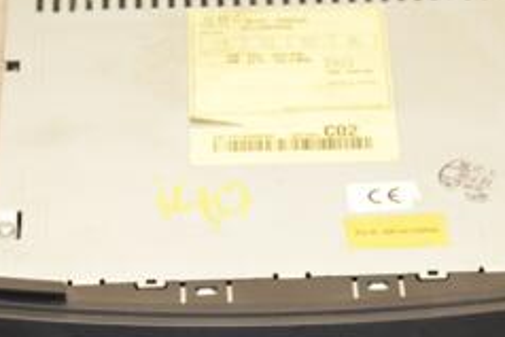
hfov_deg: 12.1
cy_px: 339
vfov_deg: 8.0
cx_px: 212
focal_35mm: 170
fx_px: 2390
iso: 800
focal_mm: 45
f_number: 6.3
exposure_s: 1/200
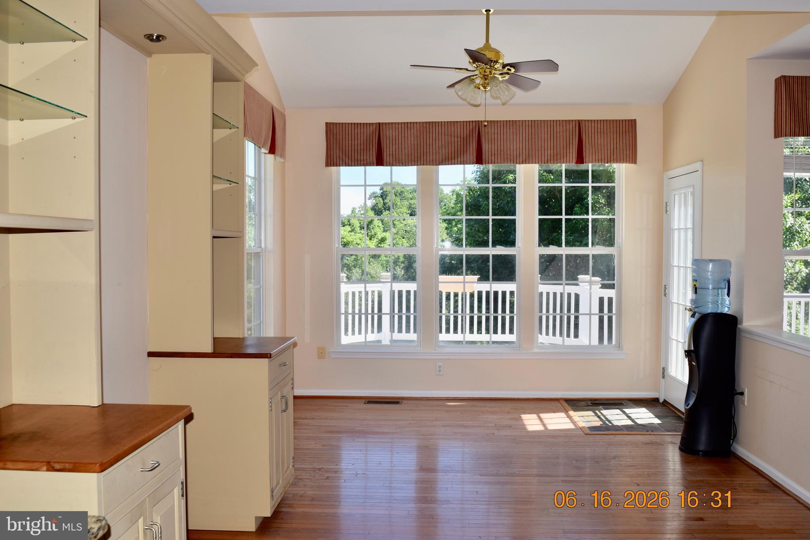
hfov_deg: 57.2
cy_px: 270
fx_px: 742
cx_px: 405
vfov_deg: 40.0
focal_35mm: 33
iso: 100
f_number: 6.3
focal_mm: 22
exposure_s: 1/160
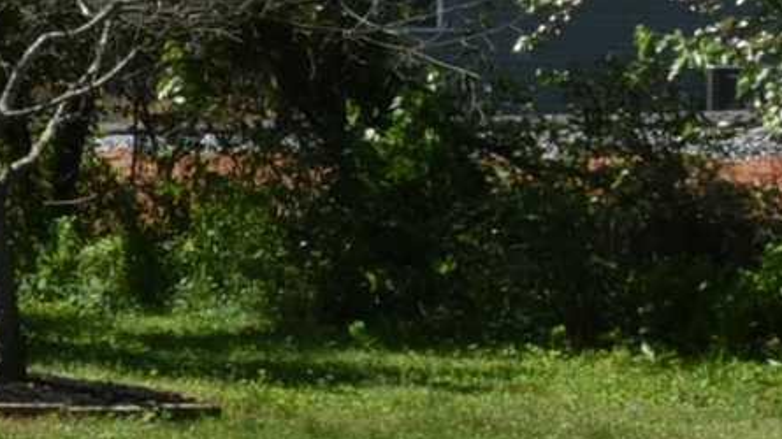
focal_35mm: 217
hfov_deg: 8.4
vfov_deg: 5.6
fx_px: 4498
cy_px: -169
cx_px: -1571
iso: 1250
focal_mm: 30
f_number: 22
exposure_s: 1/320
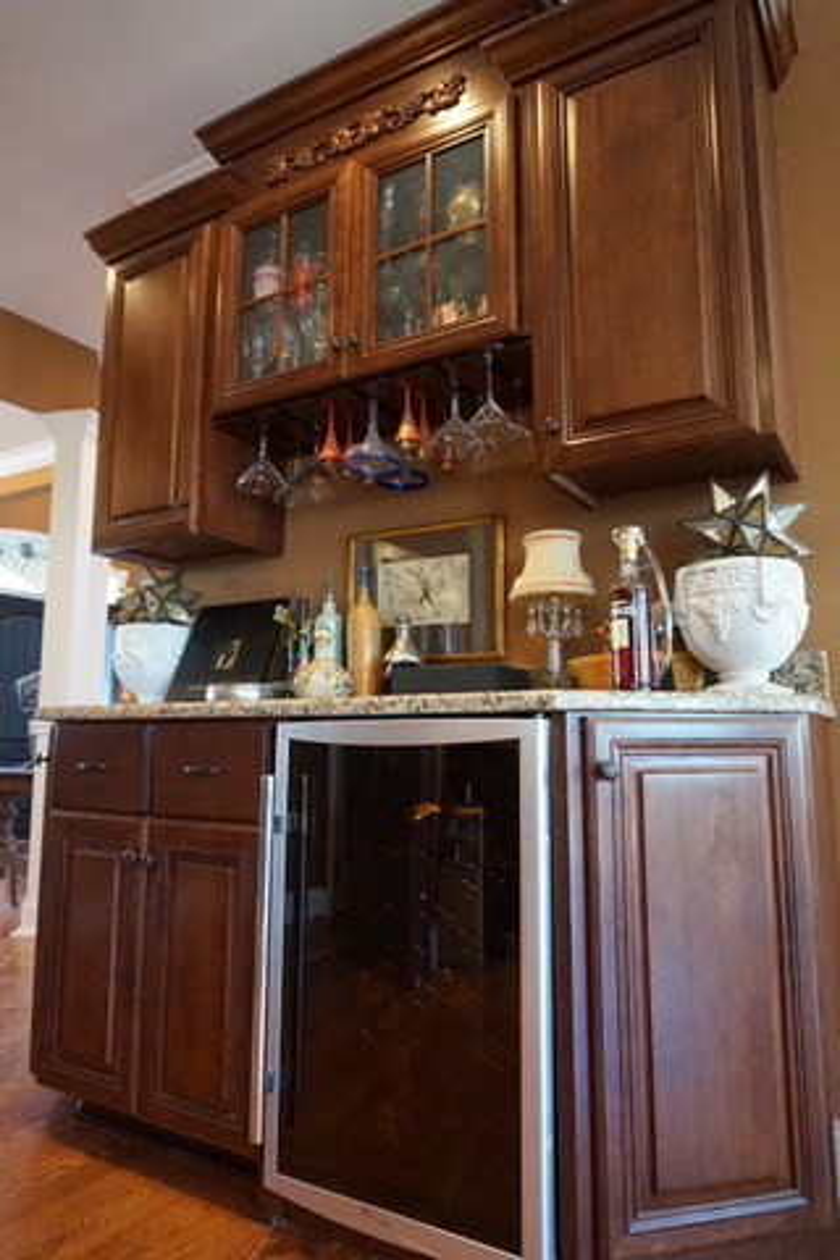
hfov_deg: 53.1
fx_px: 840
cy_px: 630
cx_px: 420
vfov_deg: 73.7
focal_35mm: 24
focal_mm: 16
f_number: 3.5
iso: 3200
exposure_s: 1/160
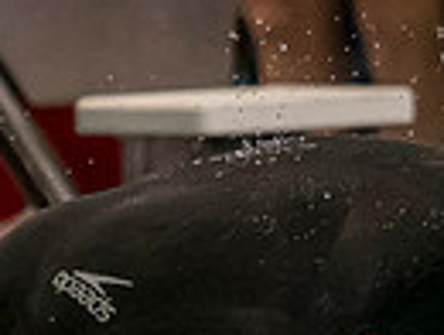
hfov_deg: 1.1
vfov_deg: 0.8
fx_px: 22899
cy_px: 311
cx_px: 179
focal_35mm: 1782
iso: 4000
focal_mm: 150
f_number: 2.8
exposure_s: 1/1000
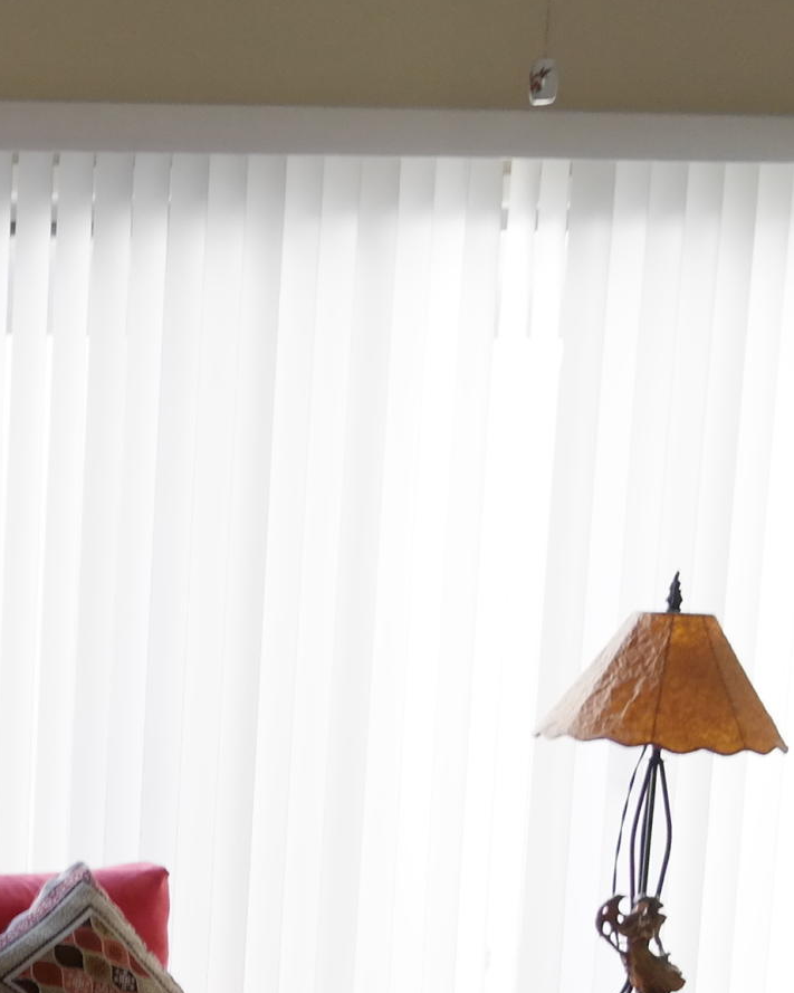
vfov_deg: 19.6
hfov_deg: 14.6
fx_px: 2791
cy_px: 1005
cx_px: -547
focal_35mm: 95
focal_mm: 20
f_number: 3.5
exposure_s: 1/40
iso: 400
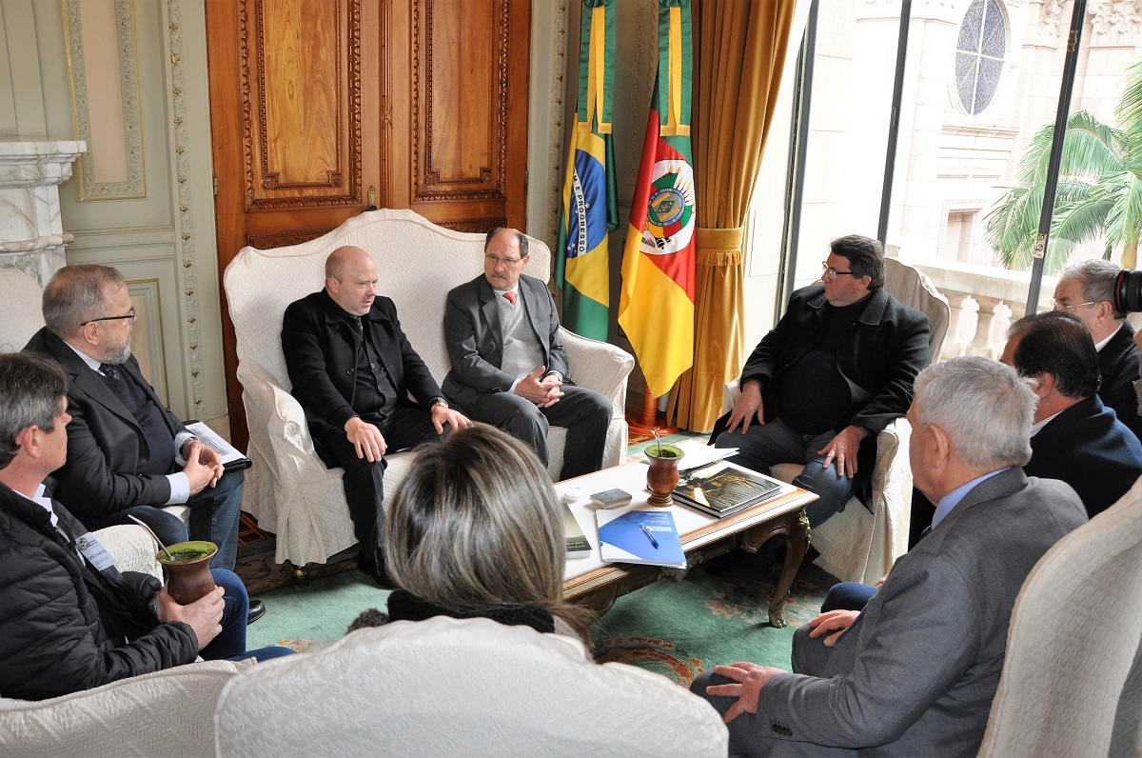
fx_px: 855
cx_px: 571
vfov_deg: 47.8
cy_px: 379
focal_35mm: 27
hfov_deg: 67.5
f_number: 6.3
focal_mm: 18
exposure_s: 1/25
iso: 400
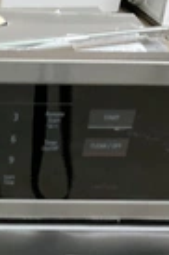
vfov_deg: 22.5
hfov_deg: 14.7
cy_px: 238
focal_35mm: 88
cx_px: -59
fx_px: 621
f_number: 1.8
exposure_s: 1/30
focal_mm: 3
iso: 500
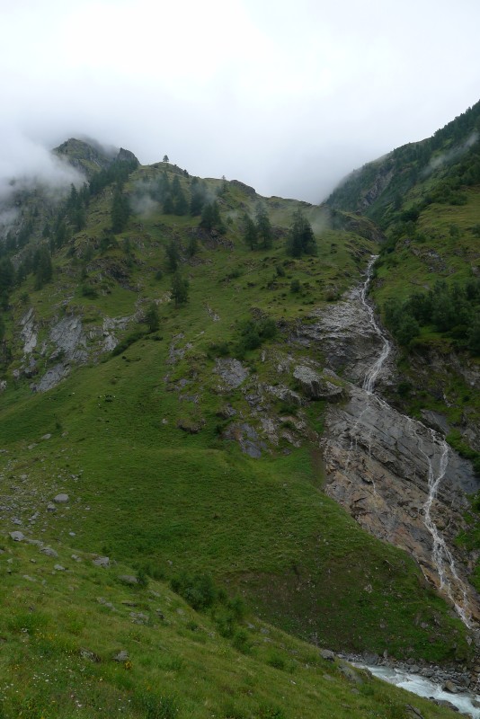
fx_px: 520
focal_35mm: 26
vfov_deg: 69.4
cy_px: 360
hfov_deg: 49.6
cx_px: 240
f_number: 2.8
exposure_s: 1/200
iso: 80
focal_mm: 5.5
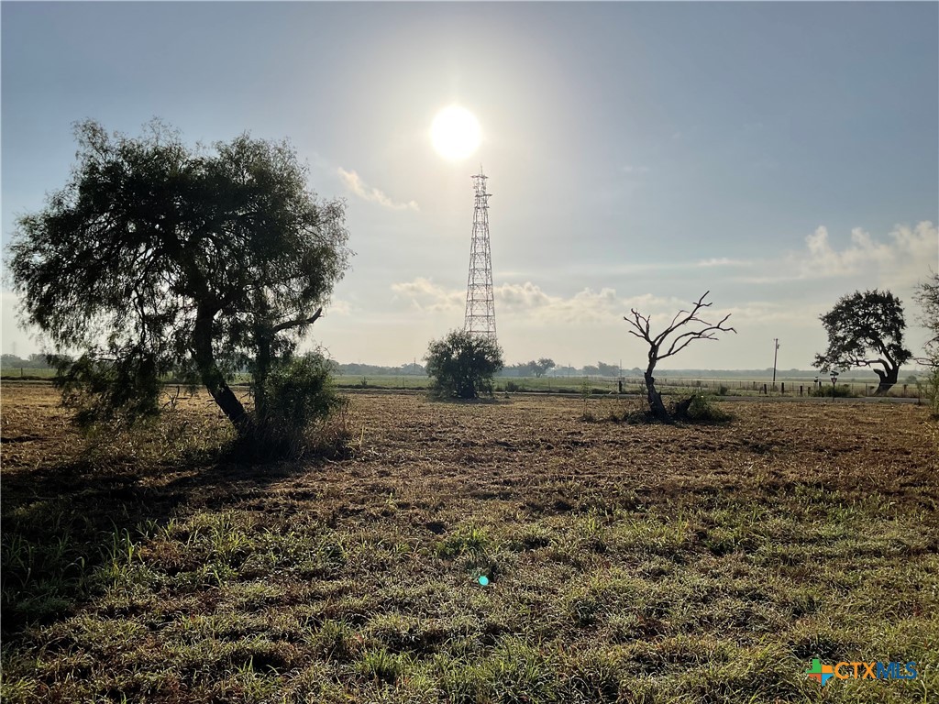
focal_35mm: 29
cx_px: 470
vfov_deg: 48.2
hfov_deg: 61.7
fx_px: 787
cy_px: 352
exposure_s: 1/12658
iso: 20
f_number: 1.8
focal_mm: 3
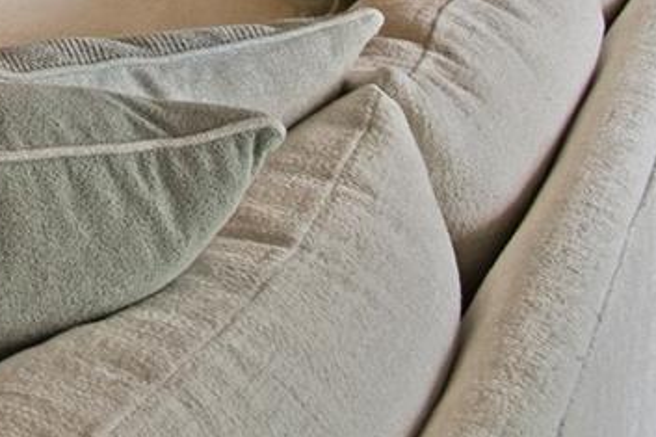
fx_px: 1238
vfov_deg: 14.8
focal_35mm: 68
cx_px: -533
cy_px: -532
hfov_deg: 20.5
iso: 100
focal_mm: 10
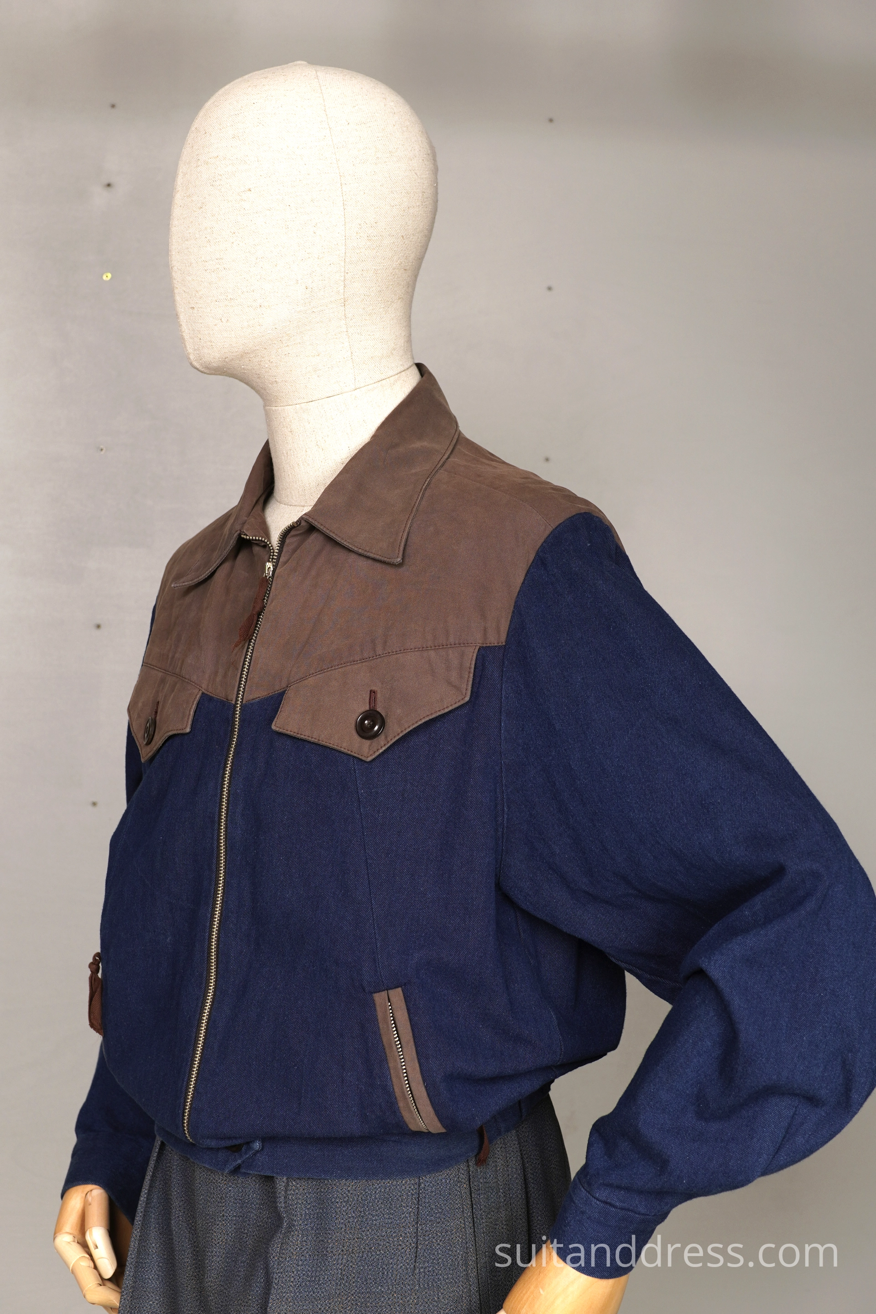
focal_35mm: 48
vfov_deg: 41.1
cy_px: 657
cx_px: 438
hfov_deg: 28.1
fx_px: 1752
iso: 200
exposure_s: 1/15
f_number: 5.6
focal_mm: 32
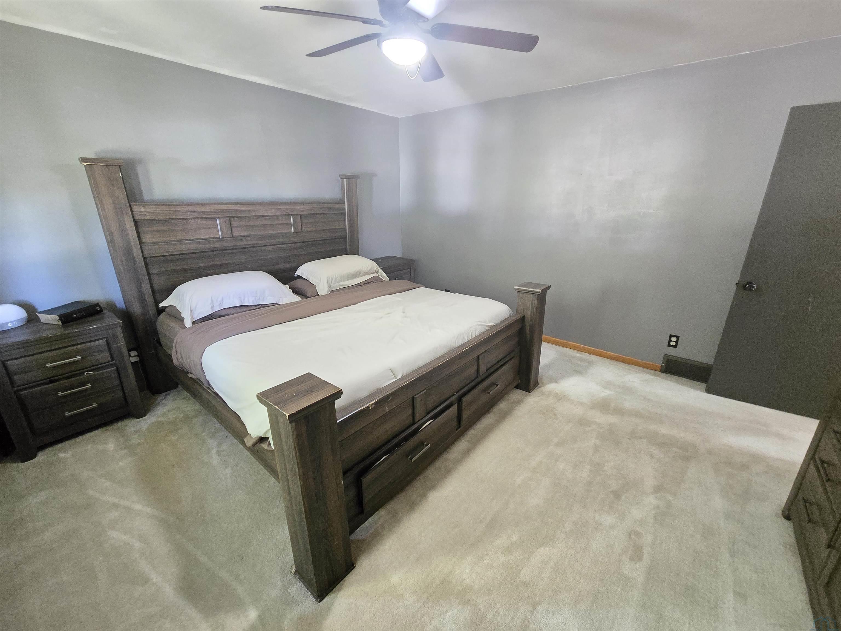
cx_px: 420
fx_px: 316
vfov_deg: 89.9
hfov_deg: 106.2
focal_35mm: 13
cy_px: 316
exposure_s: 1/24
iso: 1600
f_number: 2.2
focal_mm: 2.2
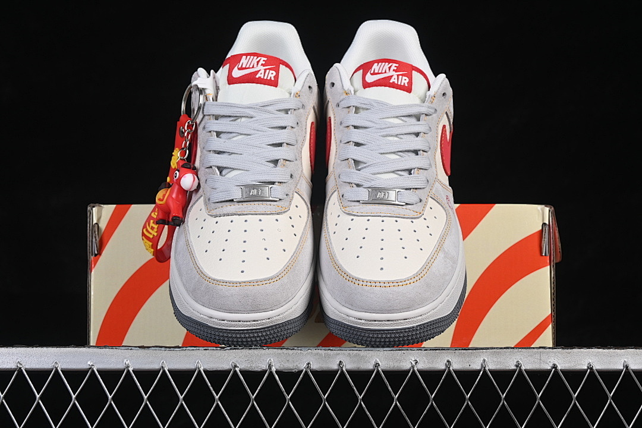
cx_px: 321
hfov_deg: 27.0
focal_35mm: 75
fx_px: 1337
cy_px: 214
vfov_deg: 18.2
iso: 160
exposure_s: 1/80
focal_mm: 50
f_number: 8
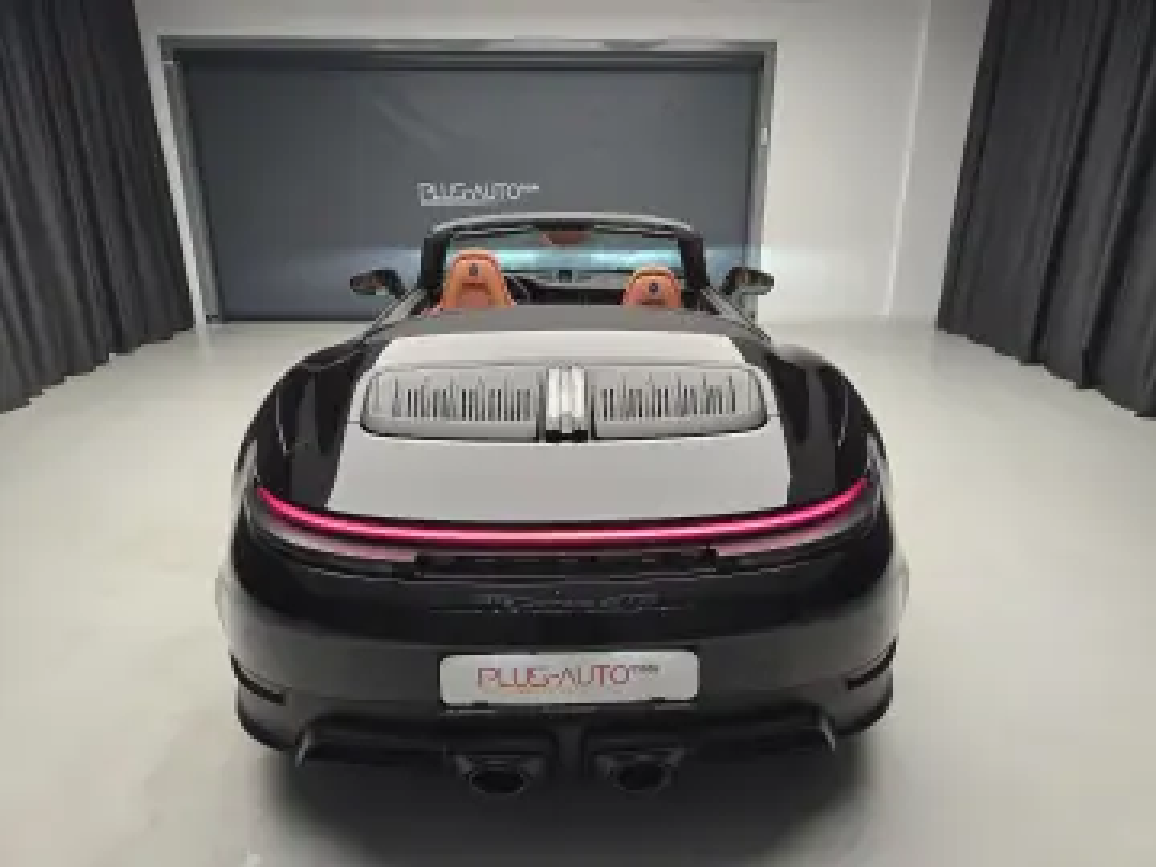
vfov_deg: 58.9
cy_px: 434
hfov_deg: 73.9
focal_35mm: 23
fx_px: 768
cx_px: 578
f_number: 1.7
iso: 160
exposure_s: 1/180
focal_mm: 6.3
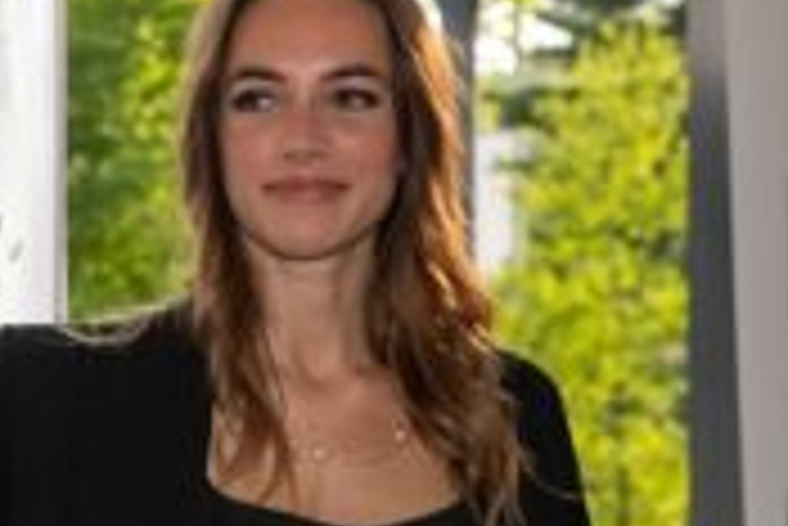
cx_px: -221
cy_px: 436
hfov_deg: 11.8
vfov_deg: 8.1
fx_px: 3724
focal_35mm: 170
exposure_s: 1/160
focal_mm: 62
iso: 400
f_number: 9
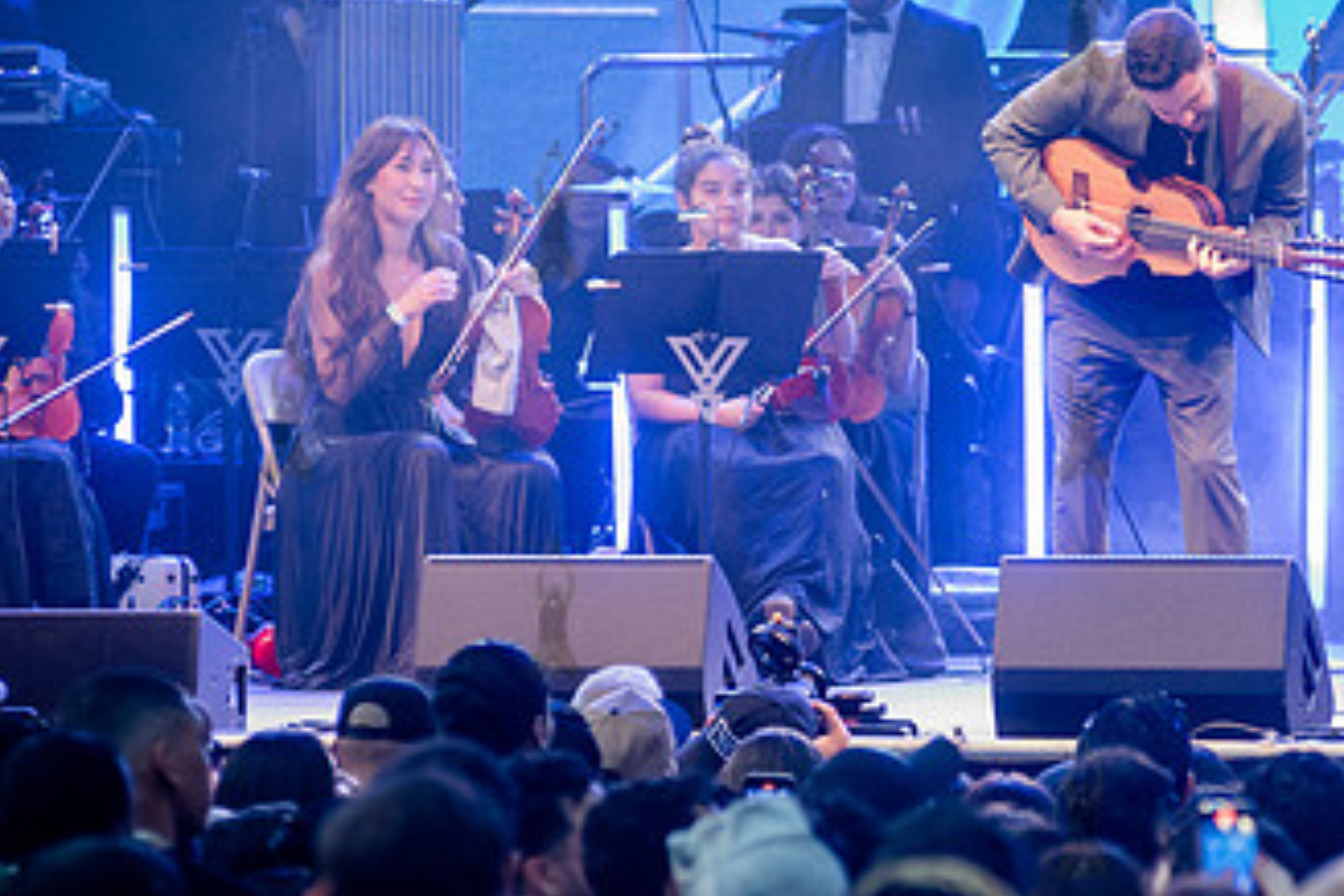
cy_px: 409
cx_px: 1081
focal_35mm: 329
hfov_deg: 6.3
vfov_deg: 4.2
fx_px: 12282
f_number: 4
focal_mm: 185
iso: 2500
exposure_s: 1/200
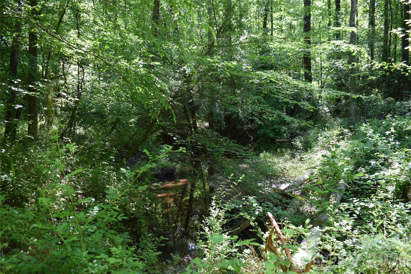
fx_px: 360
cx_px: 206
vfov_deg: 41.7
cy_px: 137
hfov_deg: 59.5
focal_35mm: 32
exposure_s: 1/125
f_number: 5.6
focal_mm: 21
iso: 400
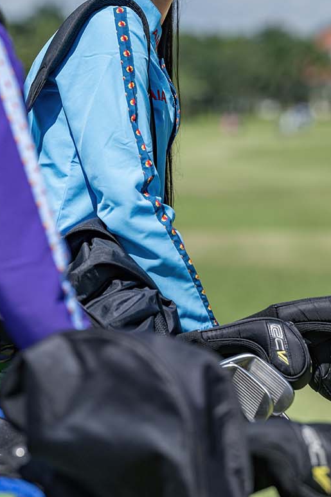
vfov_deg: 8.8
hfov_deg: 5.9
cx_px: 125
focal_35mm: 233
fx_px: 3215
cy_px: 147
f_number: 4
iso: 180
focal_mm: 125
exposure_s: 1/4000
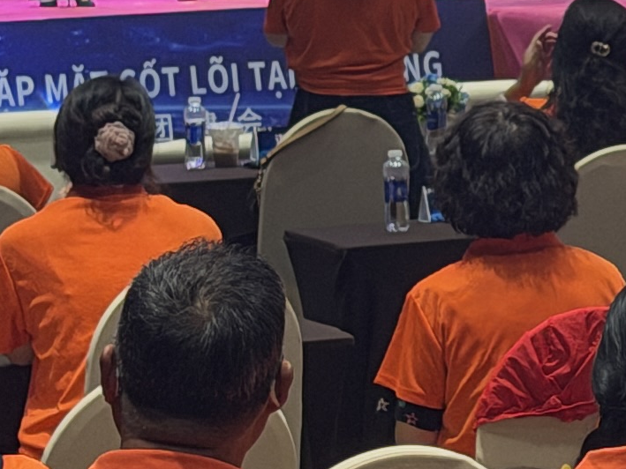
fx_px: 4938
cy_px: -138
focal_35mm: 273
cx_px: 1045
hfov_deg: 7.1
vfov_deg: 5.4
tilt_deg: -1.9
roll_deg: +1.2
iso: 200
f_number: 1.78
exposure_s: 1/100
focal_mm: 6.76
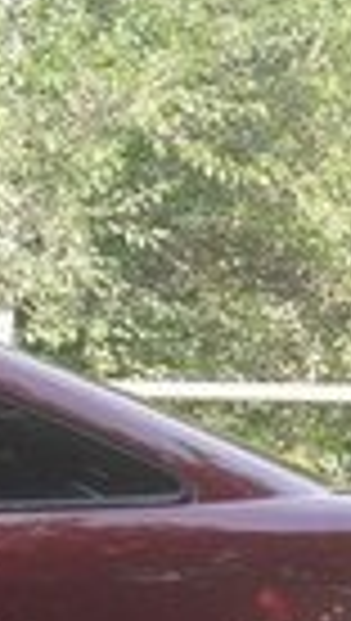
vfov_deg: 14.5
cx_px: -783
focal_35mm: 146
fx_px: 2407
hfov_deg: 7.2
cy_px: 610
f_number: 1.9
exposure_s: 1/226
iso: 40
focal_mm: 3.7
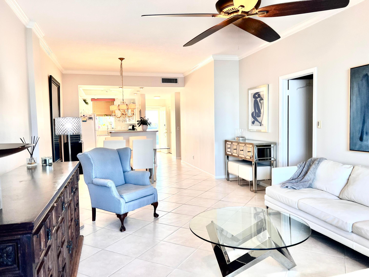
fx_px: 277
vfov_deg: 53.1
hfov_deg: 67.3
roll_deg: +1.5
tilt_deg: -3.4
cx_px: 184
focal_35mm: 26
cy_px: 138
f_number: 1.5
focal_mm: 5.7
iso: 64
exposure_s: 1/120
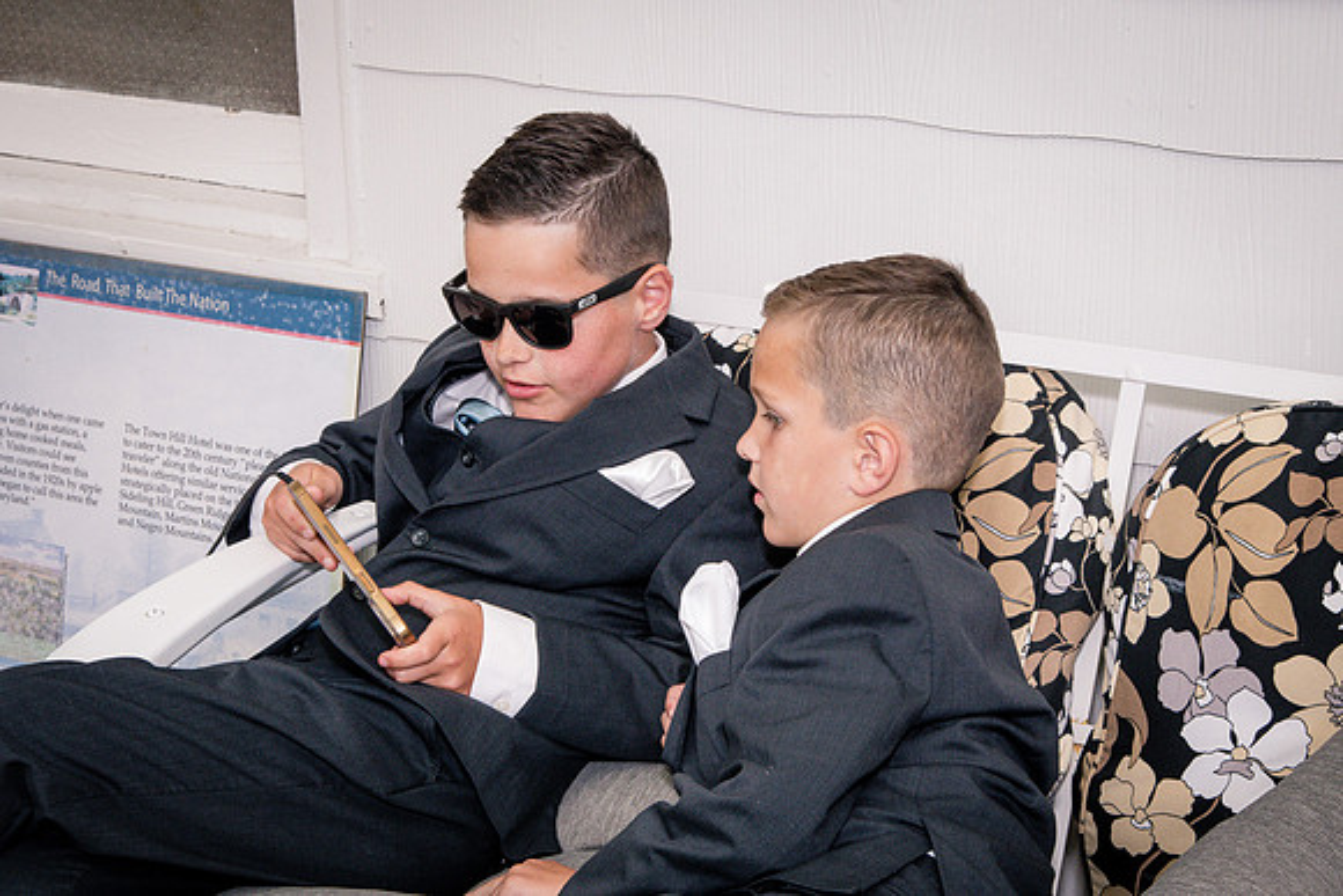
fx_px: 2910
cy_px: 448
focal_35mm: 78
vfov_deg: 17.5
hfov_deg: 26.0
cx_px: 672
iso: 1250
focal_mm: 52
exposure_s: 1/60
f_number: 10
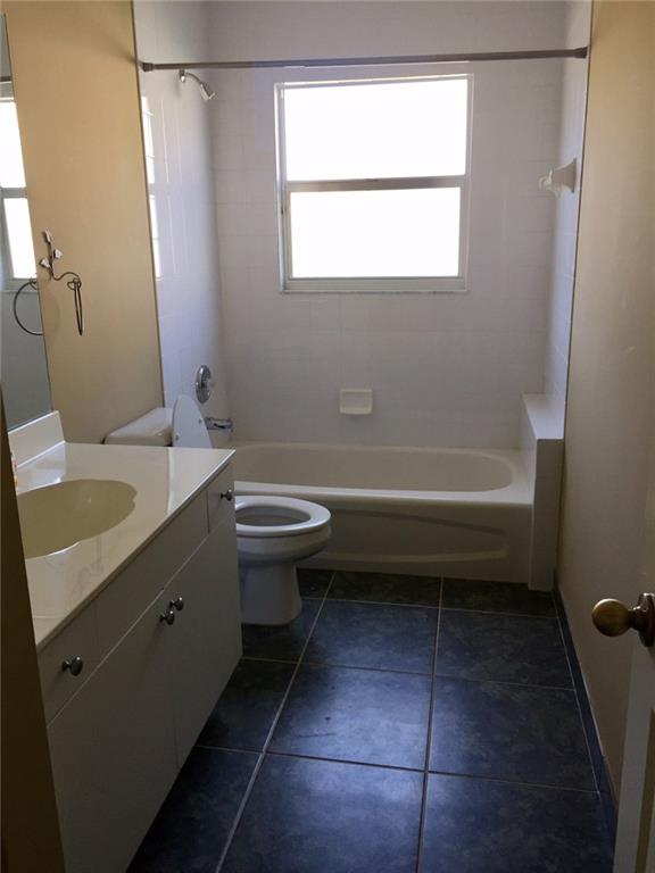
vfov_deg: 61.7
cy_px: 436
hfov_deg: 48.2
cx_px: 328
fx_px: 732
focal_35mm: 29
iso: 40
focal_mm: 4.15
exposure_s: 1/60
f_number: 2.2
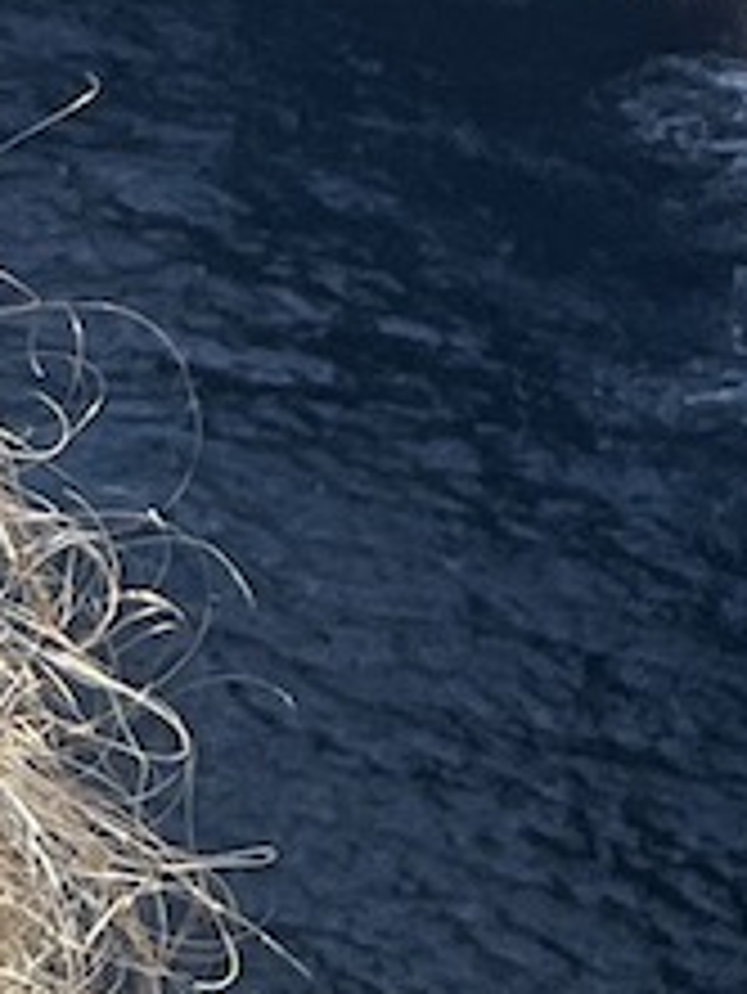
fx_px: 4685
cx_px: -374
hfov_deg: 8.9
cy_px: 765
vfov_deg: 12.1
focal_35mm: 163
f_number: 2.2
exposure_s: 1/552
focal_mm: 2.71
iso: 32
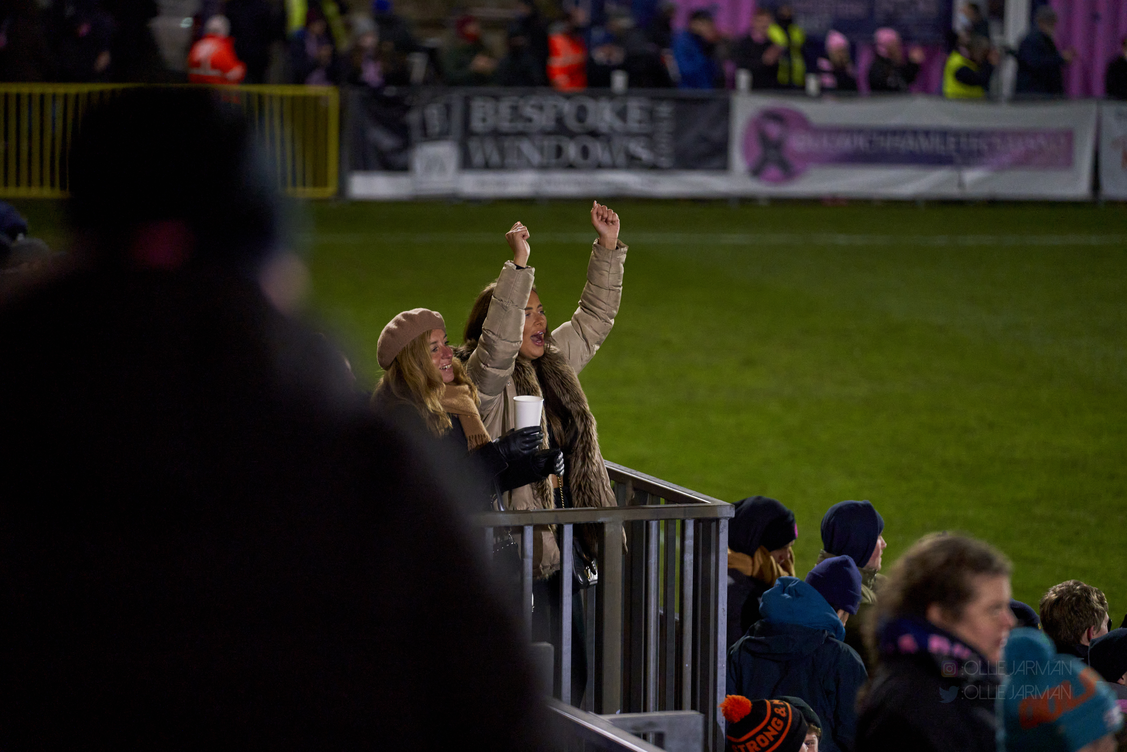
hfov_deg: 11.8
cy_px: 376
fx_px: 5448
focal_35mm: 174
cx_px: 564
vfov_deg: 7.9
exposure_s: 1/640
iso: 6400
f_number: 2.8
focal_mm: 174
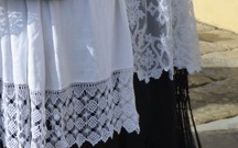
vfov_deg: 7.6
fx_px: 1070
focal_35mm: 165
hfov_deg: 11.1
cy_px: -167
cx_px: -292
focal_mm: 35
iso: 500
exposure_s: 1/640
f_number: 13
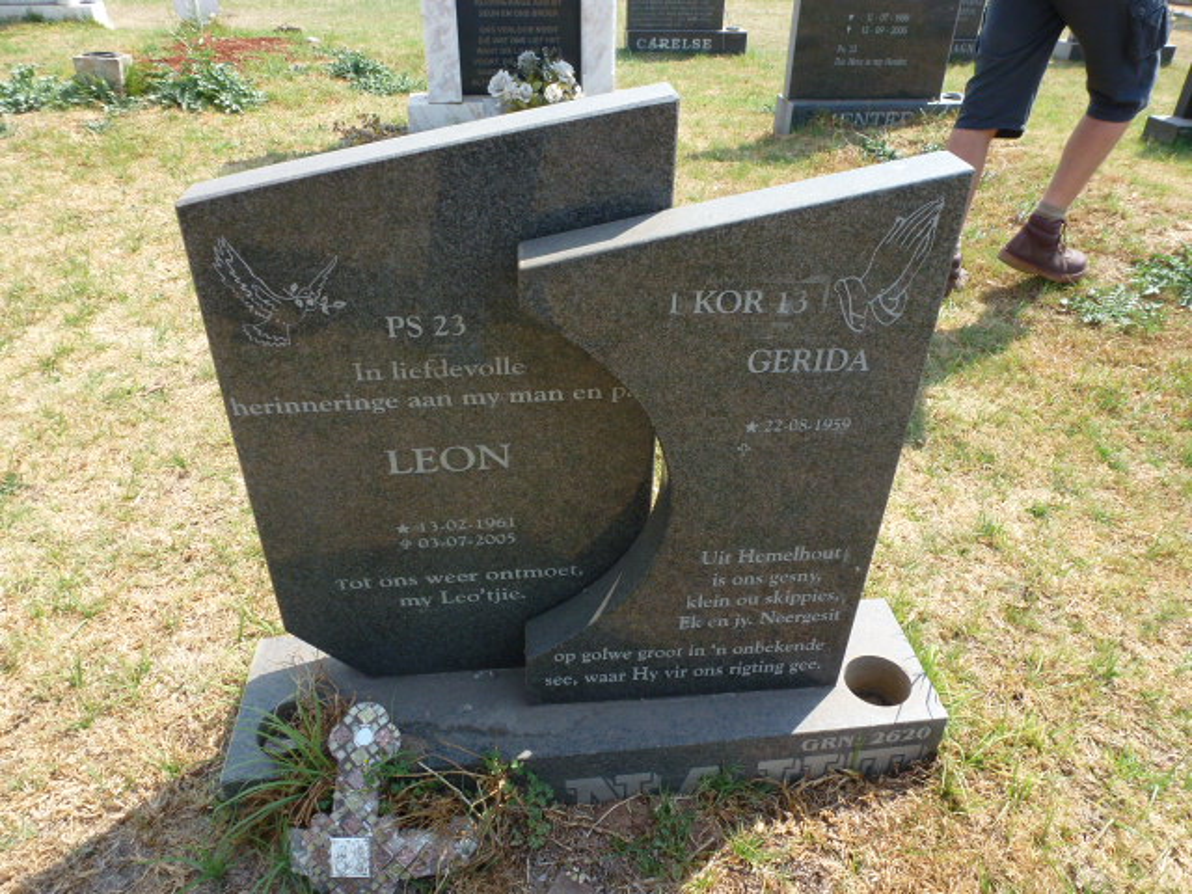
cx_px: 596
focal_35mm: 24
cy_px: 447
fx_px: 826
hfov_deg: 71.6
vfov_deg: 56.8
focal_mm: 4.3
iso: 100
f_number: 4
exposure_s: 1/250
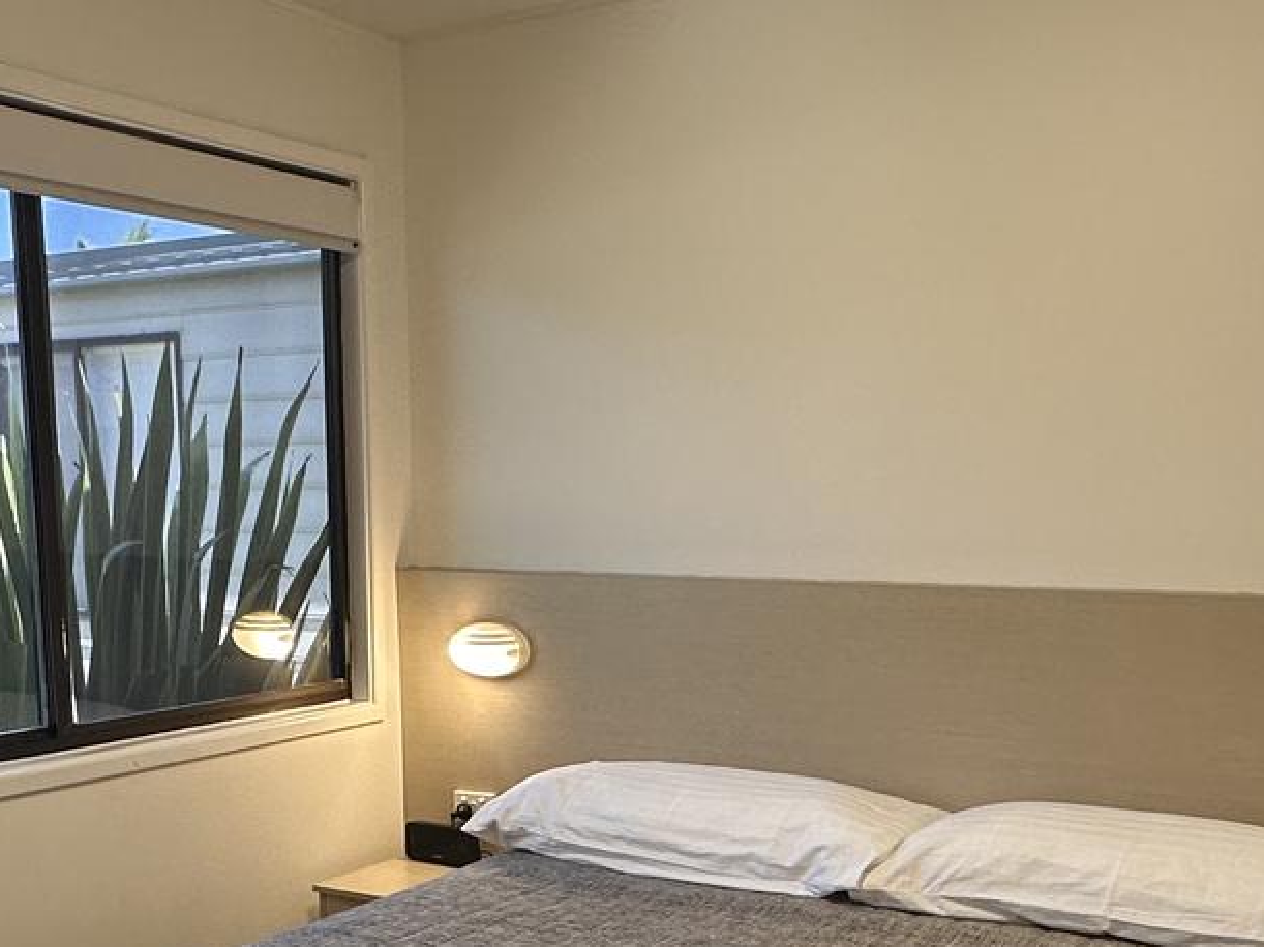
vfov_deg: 31.6
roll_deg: +0.4
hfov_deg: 42.9
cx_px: 556
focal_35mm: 44
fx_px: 1606
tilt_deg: -11.4
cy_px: 811
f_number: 2.2
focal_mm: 2.22
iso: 160
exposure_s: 1/100
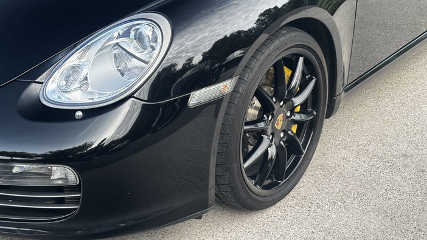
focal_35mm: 62
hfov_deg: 33.8
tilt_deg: -23.7
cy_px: 108
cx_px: 213
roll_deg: +1.3
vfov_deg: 19.4
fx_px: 702
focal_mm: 5.96
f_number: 1.6
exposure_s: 1/248
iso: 32
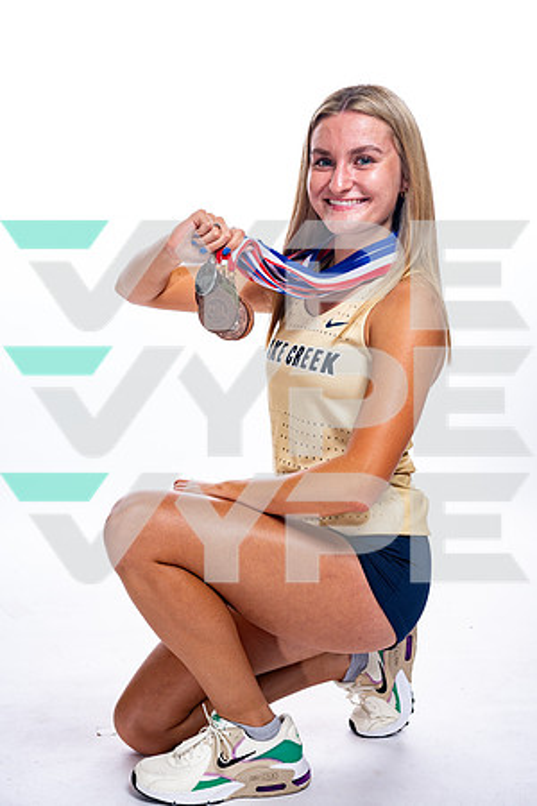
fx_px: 1119
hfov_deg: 27.0
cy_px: 403
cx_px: 268
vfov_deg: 39.6
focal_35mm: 50
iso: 400
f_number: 5.6
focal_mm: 50
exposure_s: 1/250
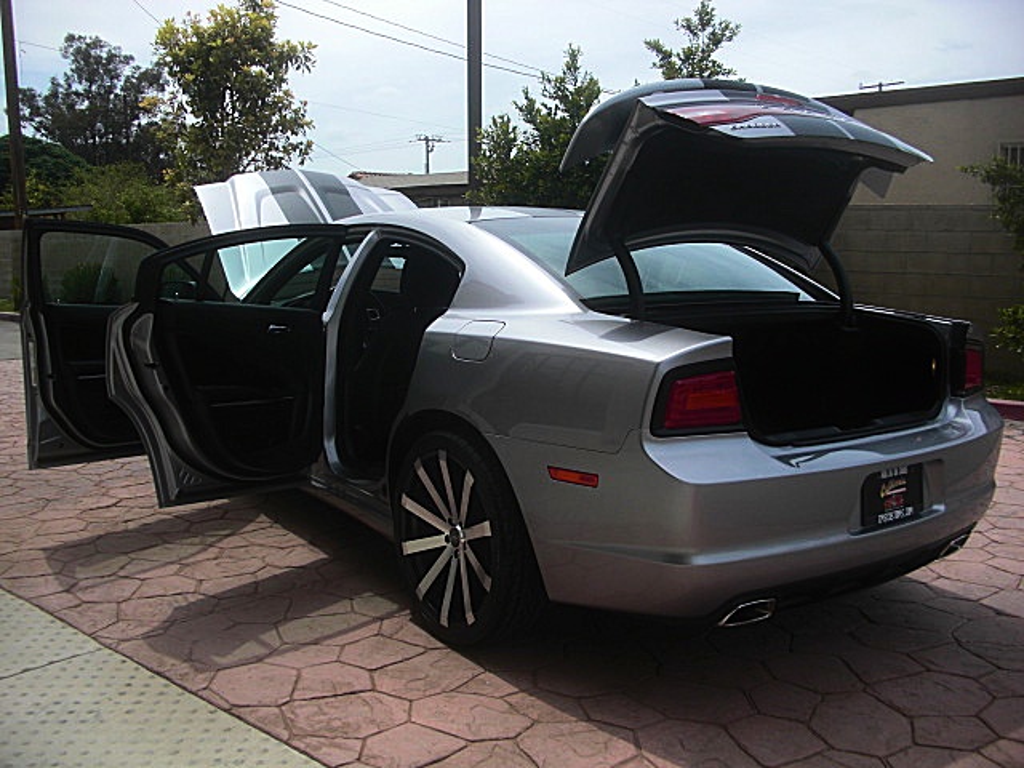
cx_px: 512
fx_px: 1065
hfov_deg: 51.4
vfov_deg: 39.7
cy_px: 384
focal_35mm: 36
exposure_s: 1/1000
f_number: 2.8
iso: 50
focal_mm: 6.3
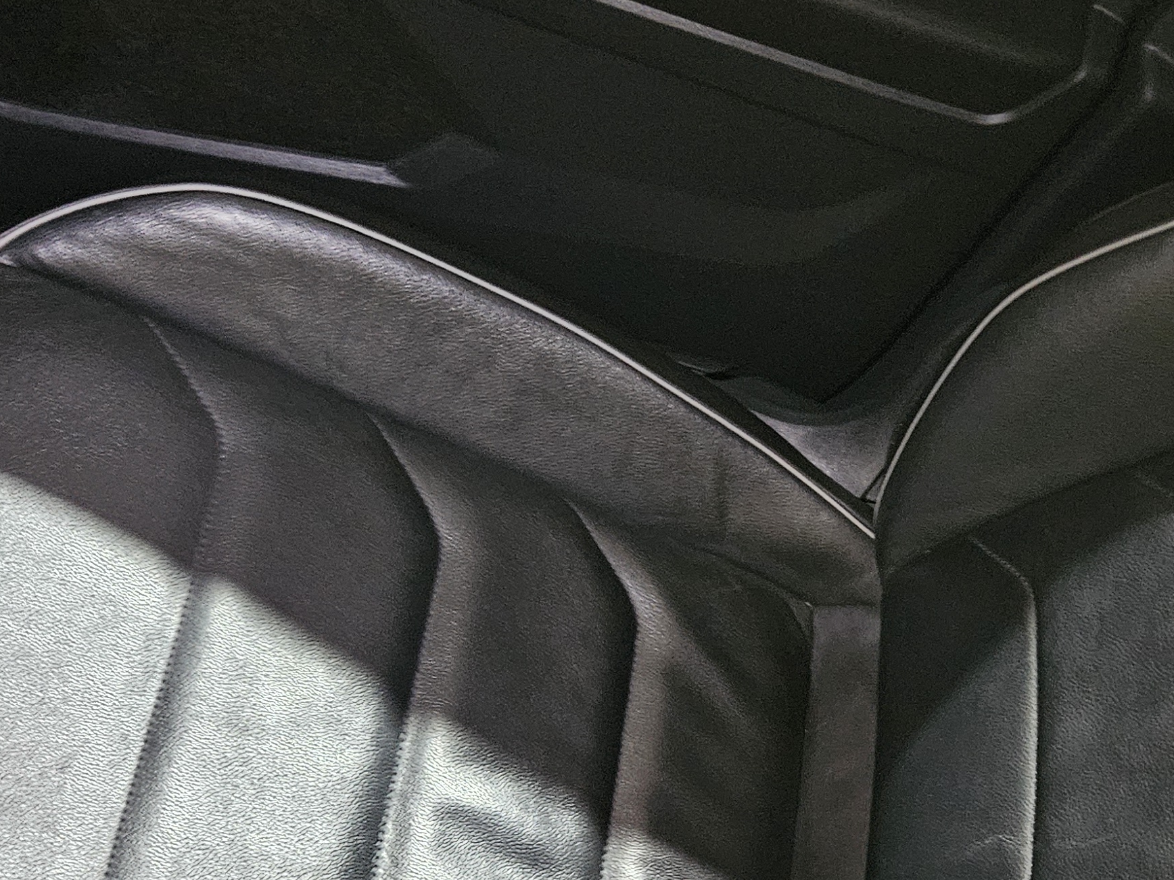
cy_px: 700
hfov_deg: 35.7
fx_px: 1797
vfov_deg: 27.0
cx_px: 805
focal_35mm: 53
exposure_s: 1/24
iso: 1000
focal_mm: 5.4
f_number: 1.8
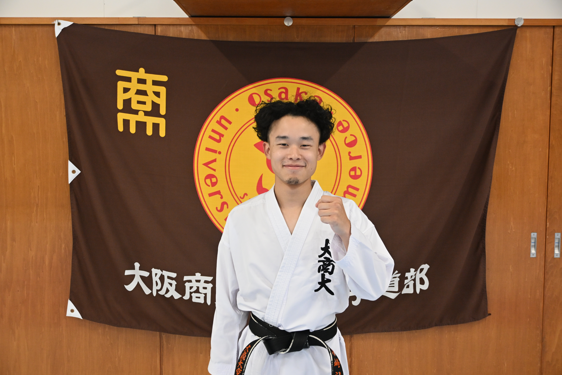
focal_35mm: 40
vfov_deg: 33.0
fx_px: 632
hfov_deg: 47.9
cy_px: 188
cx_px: 281
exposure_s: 1/60
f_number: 3.8
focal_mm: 27
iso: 1400
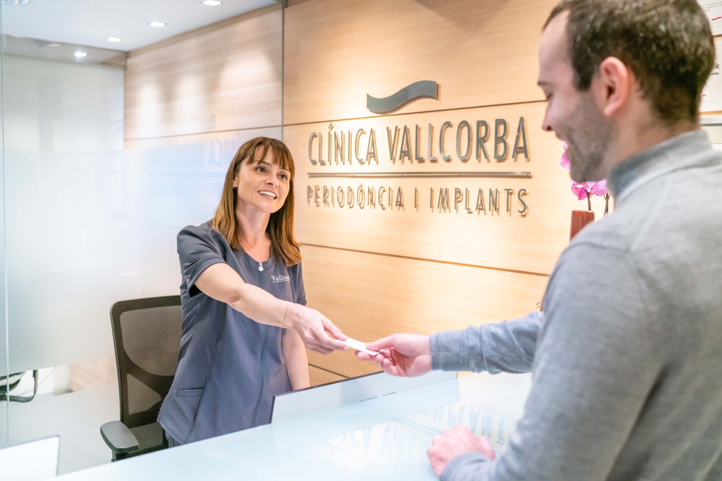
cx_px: 361
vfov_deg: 37.9
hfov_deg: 54.4
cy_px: 240
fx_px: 702
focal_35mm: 35
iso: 2000
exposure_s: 1/500
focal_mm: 35
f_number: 3.2
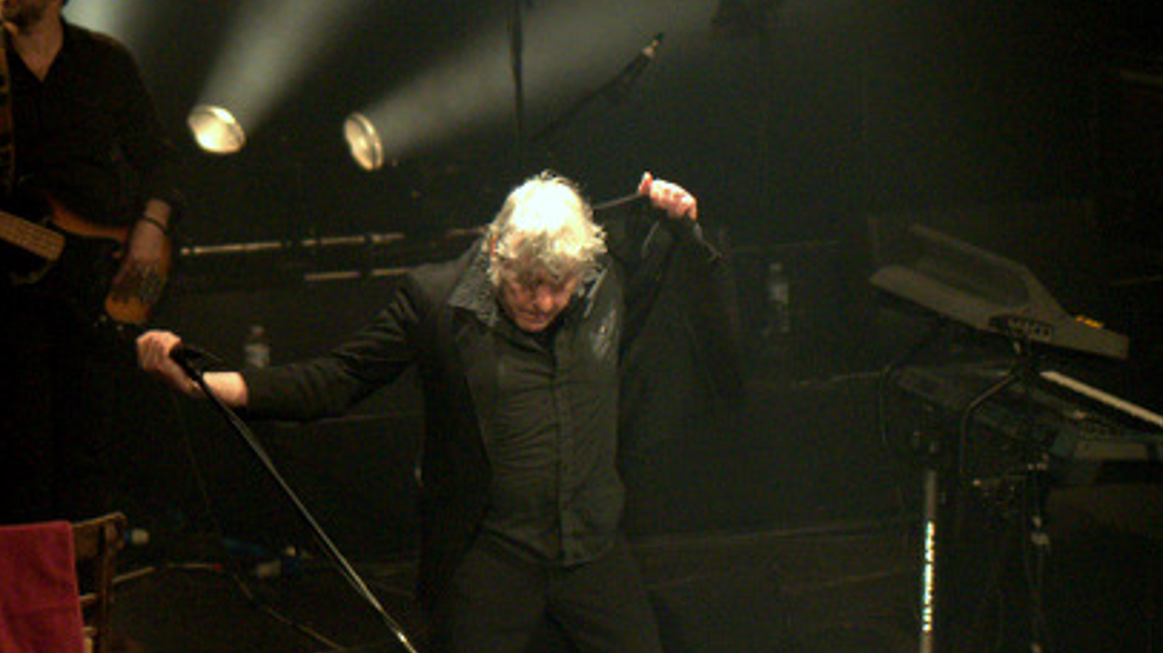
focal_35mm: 195
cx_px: 158
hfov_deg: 11.0
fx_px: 6011
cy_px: 371
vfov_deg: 6.2
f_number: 2.8
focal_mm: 70
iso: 3200
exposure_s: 1/160
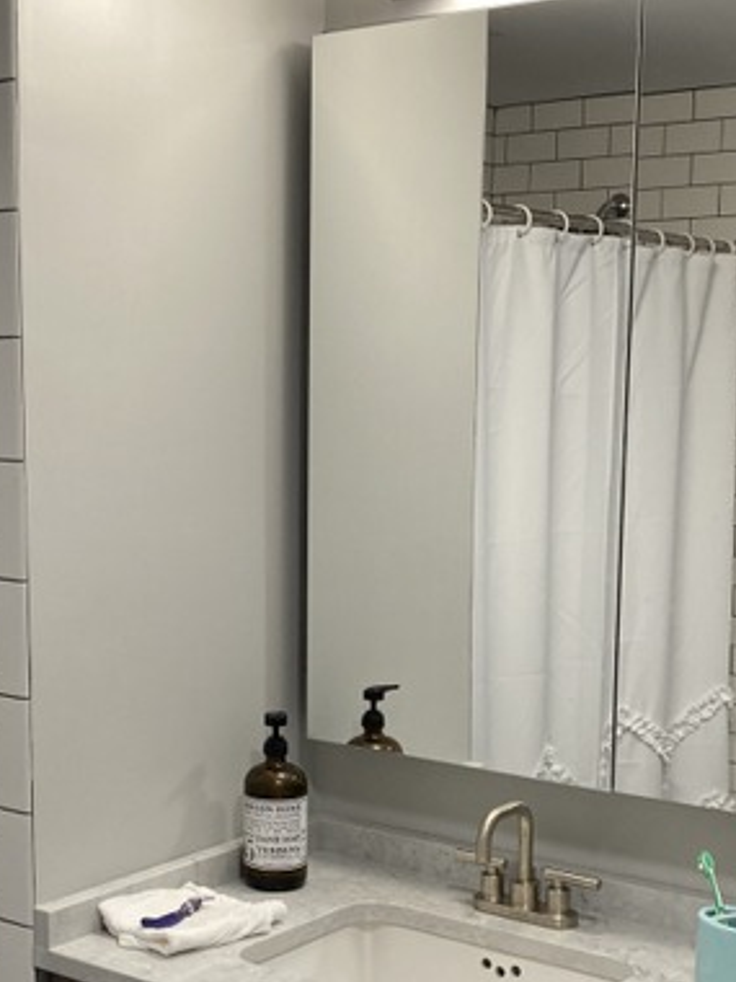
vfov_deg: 32.4
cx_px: 240
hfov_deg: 24.7
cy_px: 656
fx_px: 1673
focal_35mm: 59
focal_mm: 3.99
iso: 64
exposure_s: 1/60
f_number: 1.8
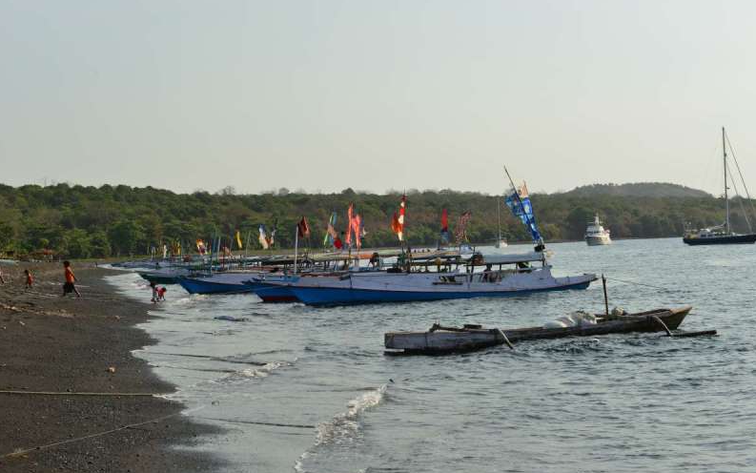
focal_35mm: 72
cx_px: 379
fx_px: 1484
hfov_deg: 28.6
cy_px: 250
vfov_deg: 18.1
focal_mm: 70
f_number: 11
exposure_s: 1/500
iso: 250
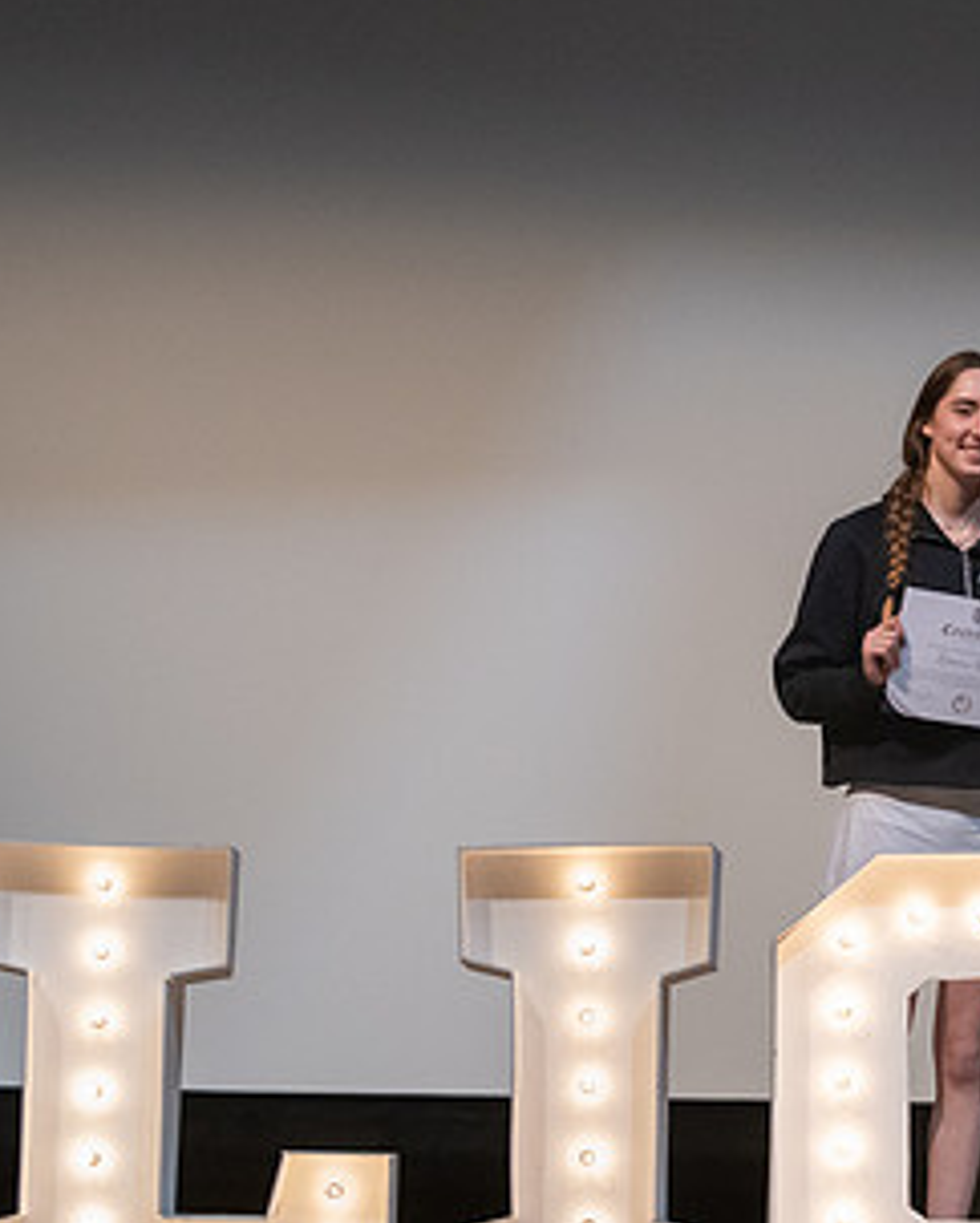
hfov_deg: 10.3
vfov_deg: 13.0
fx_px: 5360
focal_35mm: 148
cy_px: 535
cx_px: 1110
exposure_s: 1/320
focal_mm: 70
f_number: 4
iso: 5000
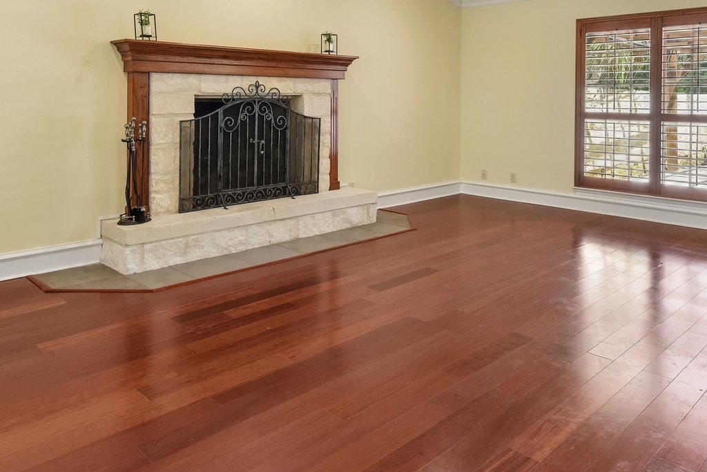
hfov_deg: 61.9
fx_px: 589
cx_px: 354
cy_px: 101
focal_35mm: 30
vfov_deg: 41.9
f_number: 8
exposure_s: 1/15
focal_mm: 15
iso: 250
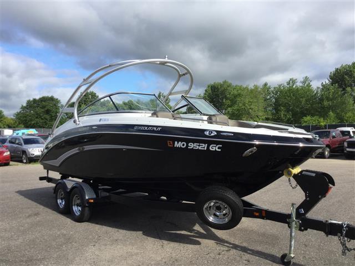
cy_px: 133
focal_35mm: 31
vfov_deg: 45.4
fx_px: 318
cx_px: 178
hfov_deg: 58.4
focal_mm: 3.3
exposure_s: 1/1116
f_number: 2.4
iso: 25
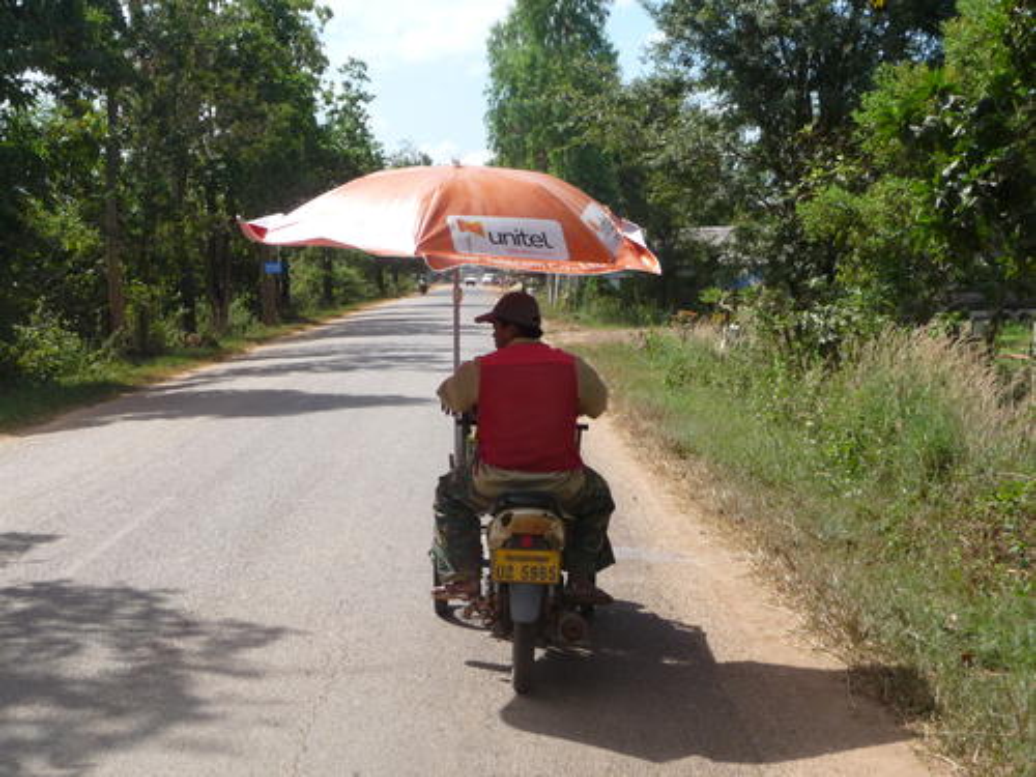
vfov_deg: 23.7
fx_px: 1856
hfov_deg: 31.2
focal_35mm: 62
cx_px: 518
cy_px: 388
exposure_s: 1/500
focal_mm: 10.5
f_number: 4.5
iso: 100
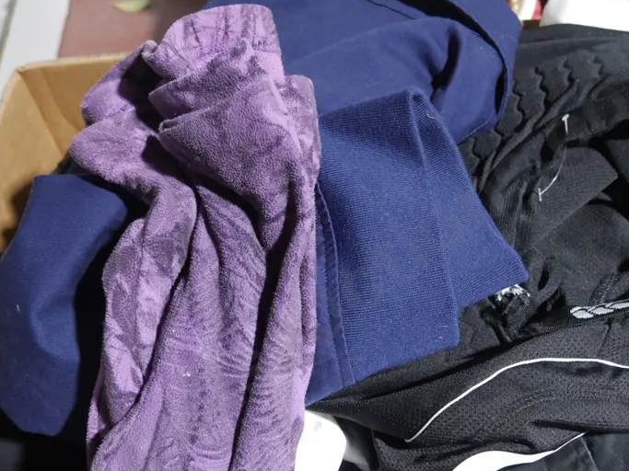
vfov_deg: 34.0
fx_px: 763
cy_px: 312
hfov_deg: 44.8
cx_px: 332
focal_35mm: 42
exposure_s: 1/60
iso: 1000
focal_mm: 14
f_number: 3.5
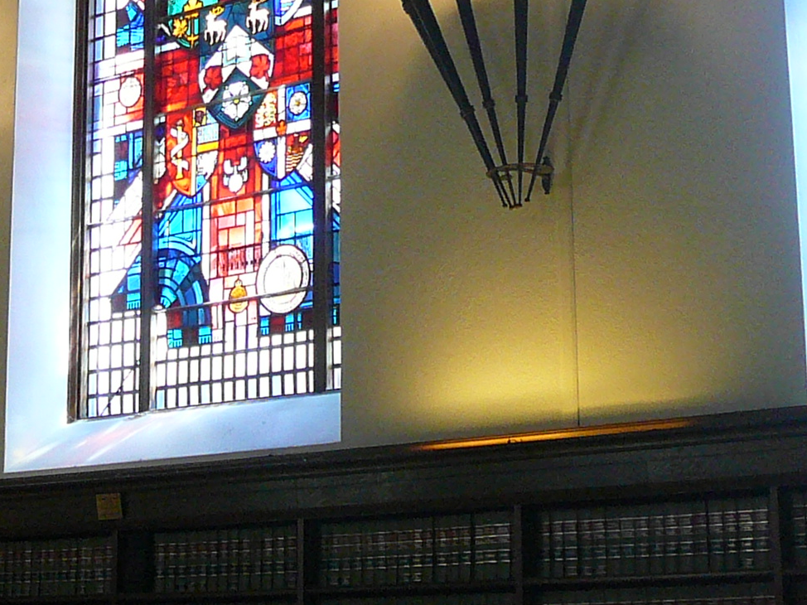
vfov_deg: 16.0
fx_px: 2144
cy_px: 150
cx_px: 134
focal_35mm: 92
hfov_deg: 21.0
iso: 200
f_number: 2.8
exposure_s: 1/25
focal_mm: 5.2
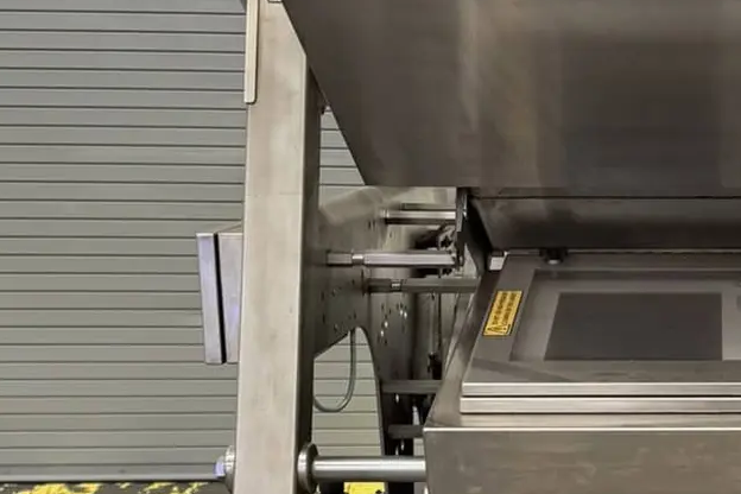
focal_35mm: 80
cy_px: 436
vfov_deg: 16.8
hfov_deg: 24.3
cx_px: 733
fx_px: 1647
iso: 200
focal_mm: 6.8
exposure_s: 1/60
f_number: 1.8
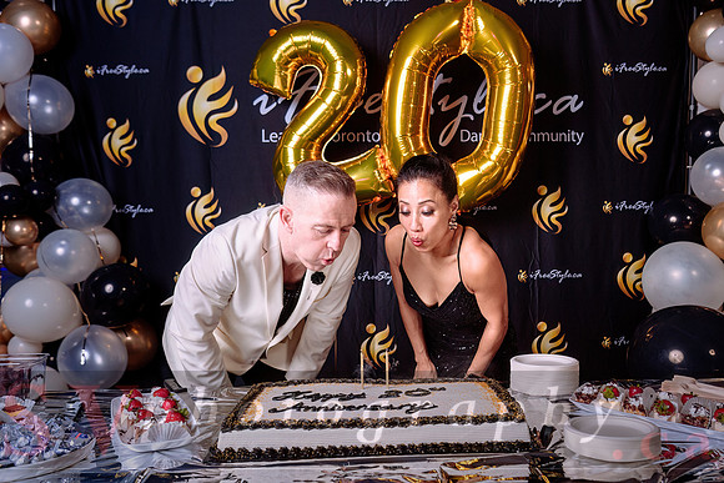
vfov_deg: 38.9
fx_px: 684
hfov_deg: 55.6
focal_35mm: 34
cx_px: 411
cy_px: 259
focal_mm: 30
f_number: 4
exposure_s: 1/100
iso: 200
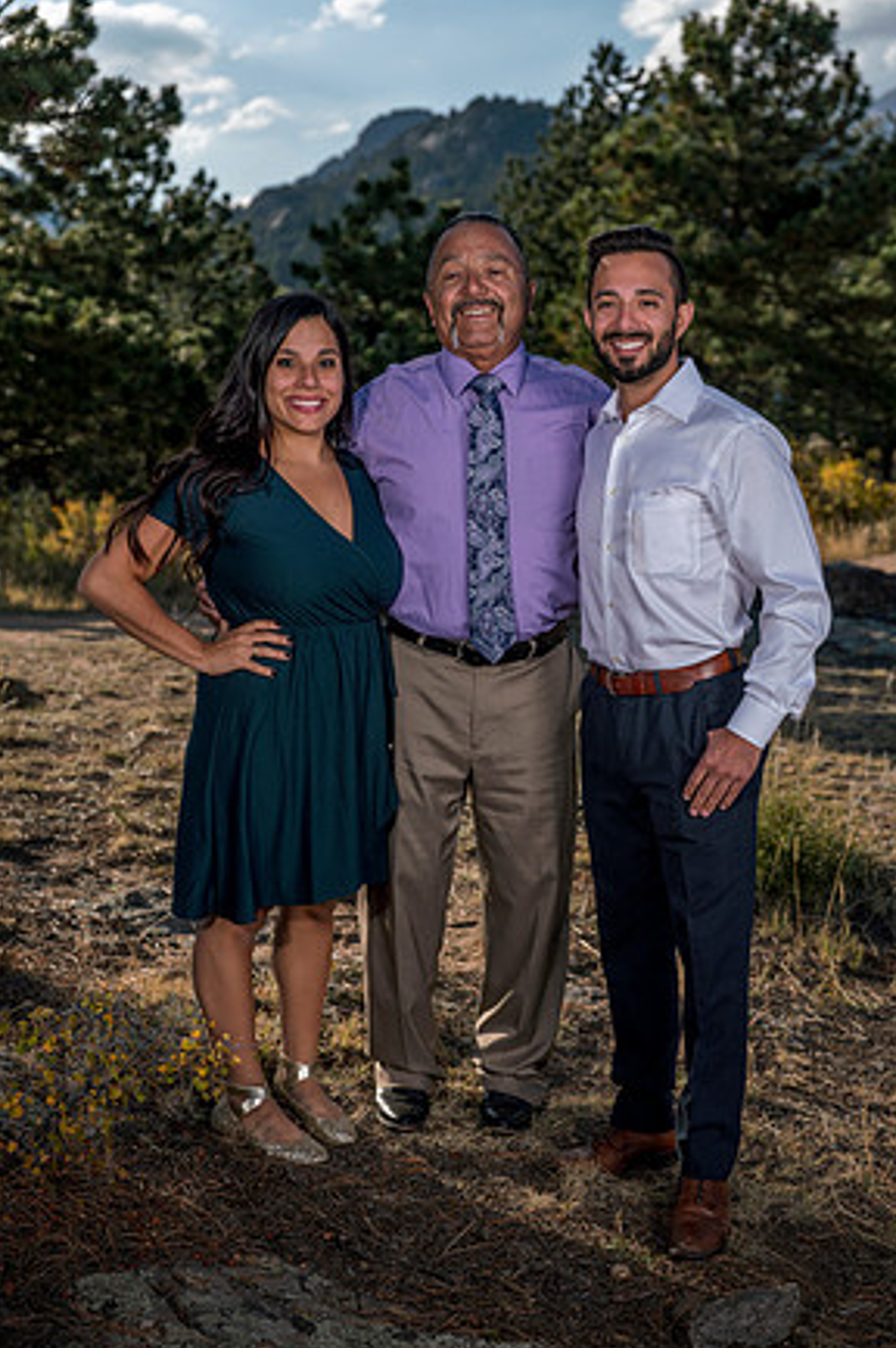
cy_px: 685
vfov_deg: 38.2
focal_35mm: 52
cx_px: 460
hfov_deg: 26.0
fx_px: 1944
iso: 160
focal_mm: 50
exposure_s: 1/1600
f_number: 4
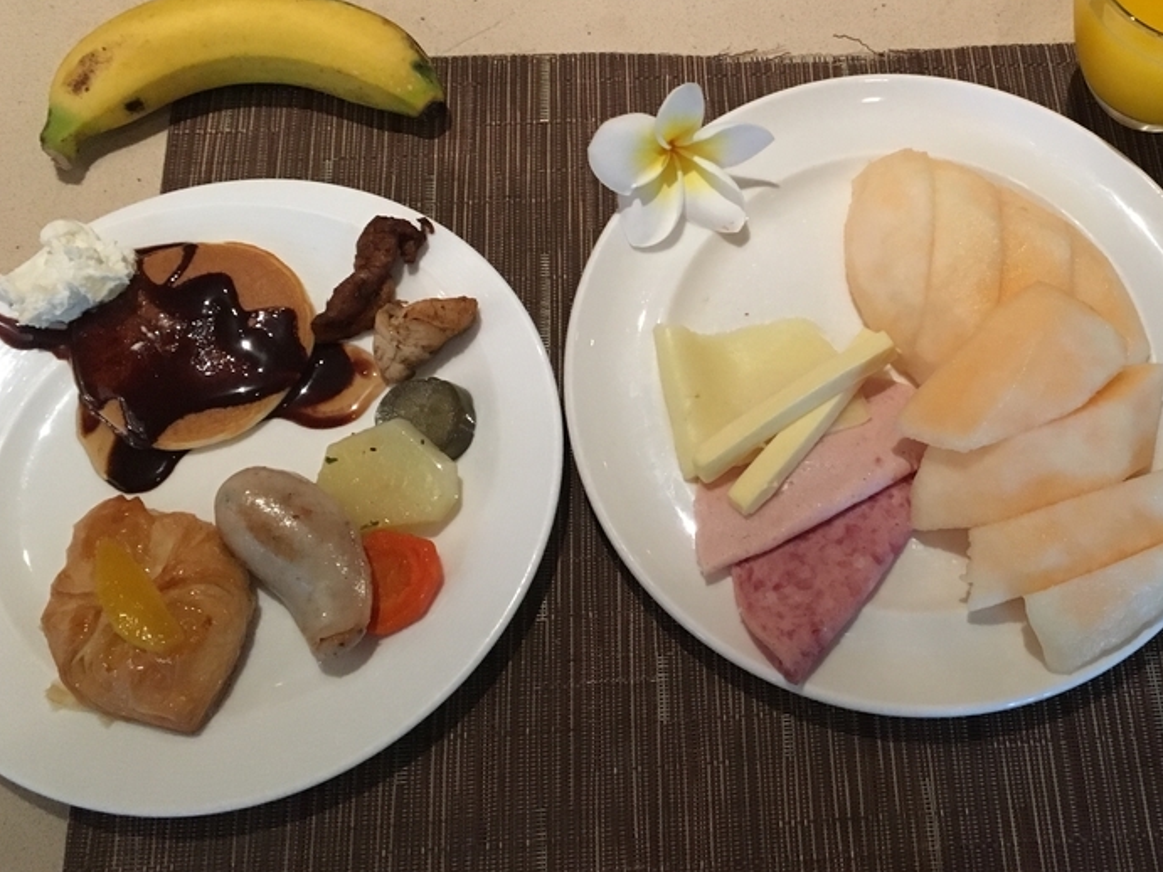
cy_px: 274
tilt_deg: -62.4
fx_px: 1444
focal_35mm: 43
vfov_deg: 33.2
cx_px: 803
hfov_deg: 43.1
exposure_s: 1/15
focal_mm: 4.15
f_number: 2.2
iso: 200
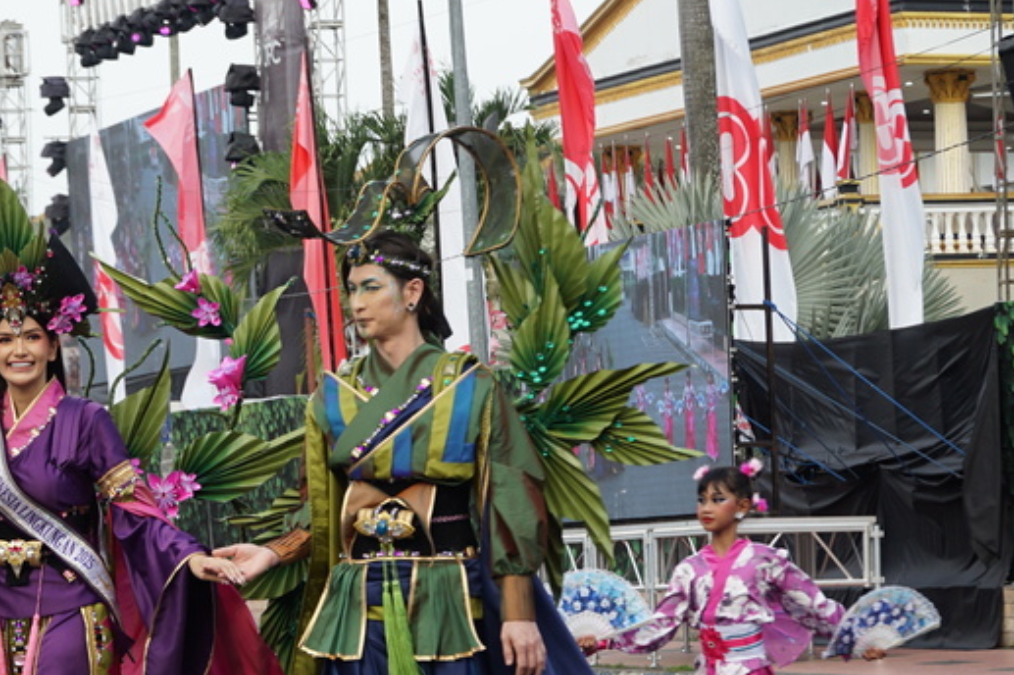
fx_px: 4222
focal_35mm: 150
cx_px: 249
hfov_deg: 13.6
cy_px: 465
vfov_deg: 9.1
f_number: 5
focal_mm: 65
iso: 200
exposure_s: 1/400
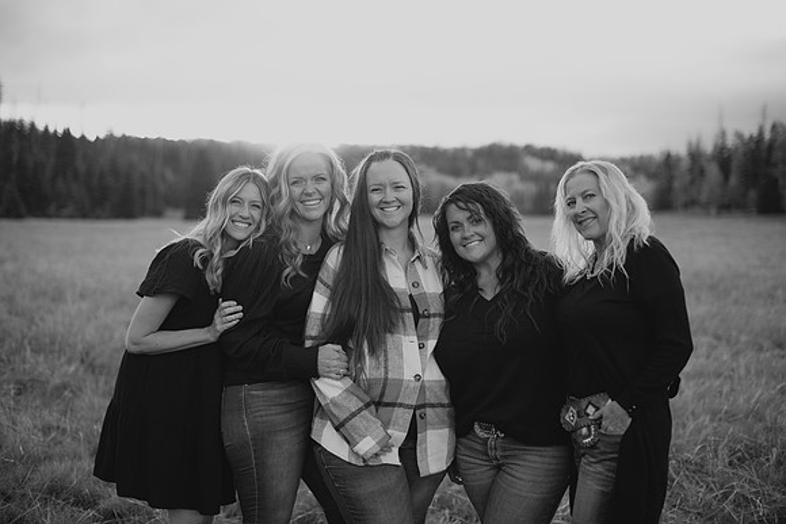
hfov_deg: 39.6
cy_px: 262
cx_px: 393
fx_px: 1092
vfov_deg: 27.0
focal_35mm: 50
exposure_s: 1/640
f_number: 2
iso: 160
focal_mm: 50
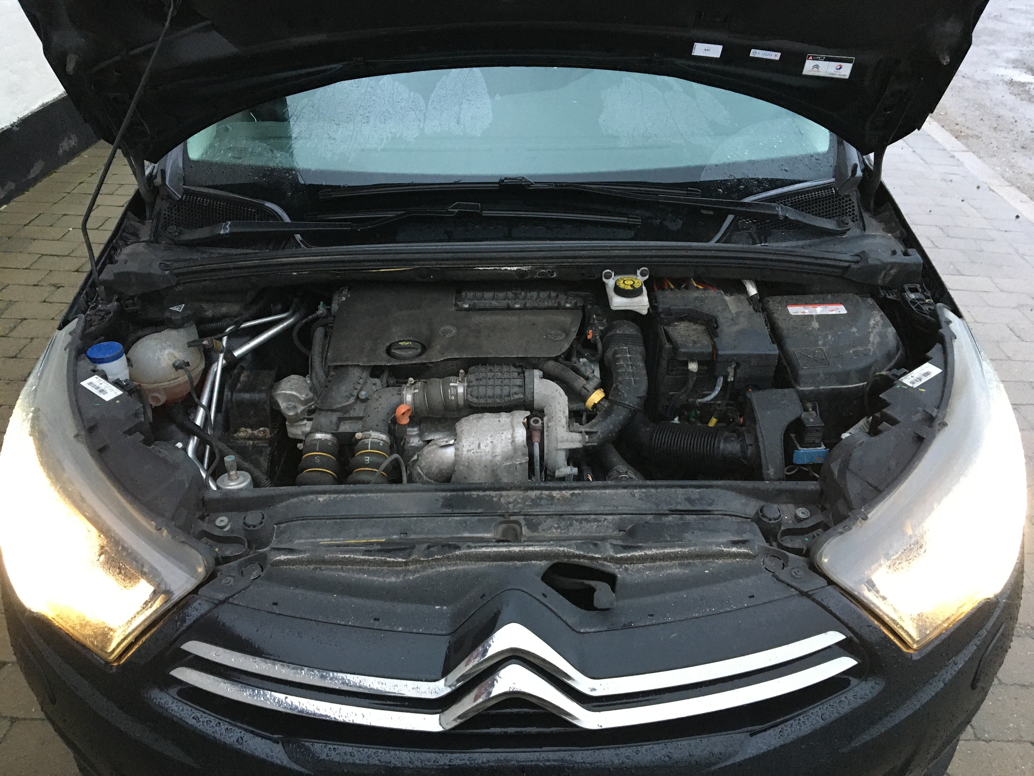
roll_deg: +0.3
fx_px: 866
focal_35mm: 29
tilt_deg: -32.6
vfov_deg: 48.2
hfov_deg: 61.7
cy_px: 388
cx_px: 517
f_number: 2.2
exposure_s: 1/25
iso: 200
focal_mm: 4.15
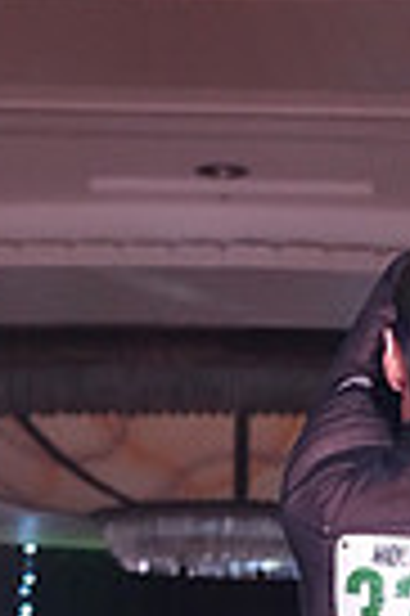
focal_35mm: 208
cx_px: 191
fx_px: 3562
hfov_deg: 6.6
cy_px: 1210
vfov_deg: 9.3
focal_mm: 49
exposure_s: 1/320
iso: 6400
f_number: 5
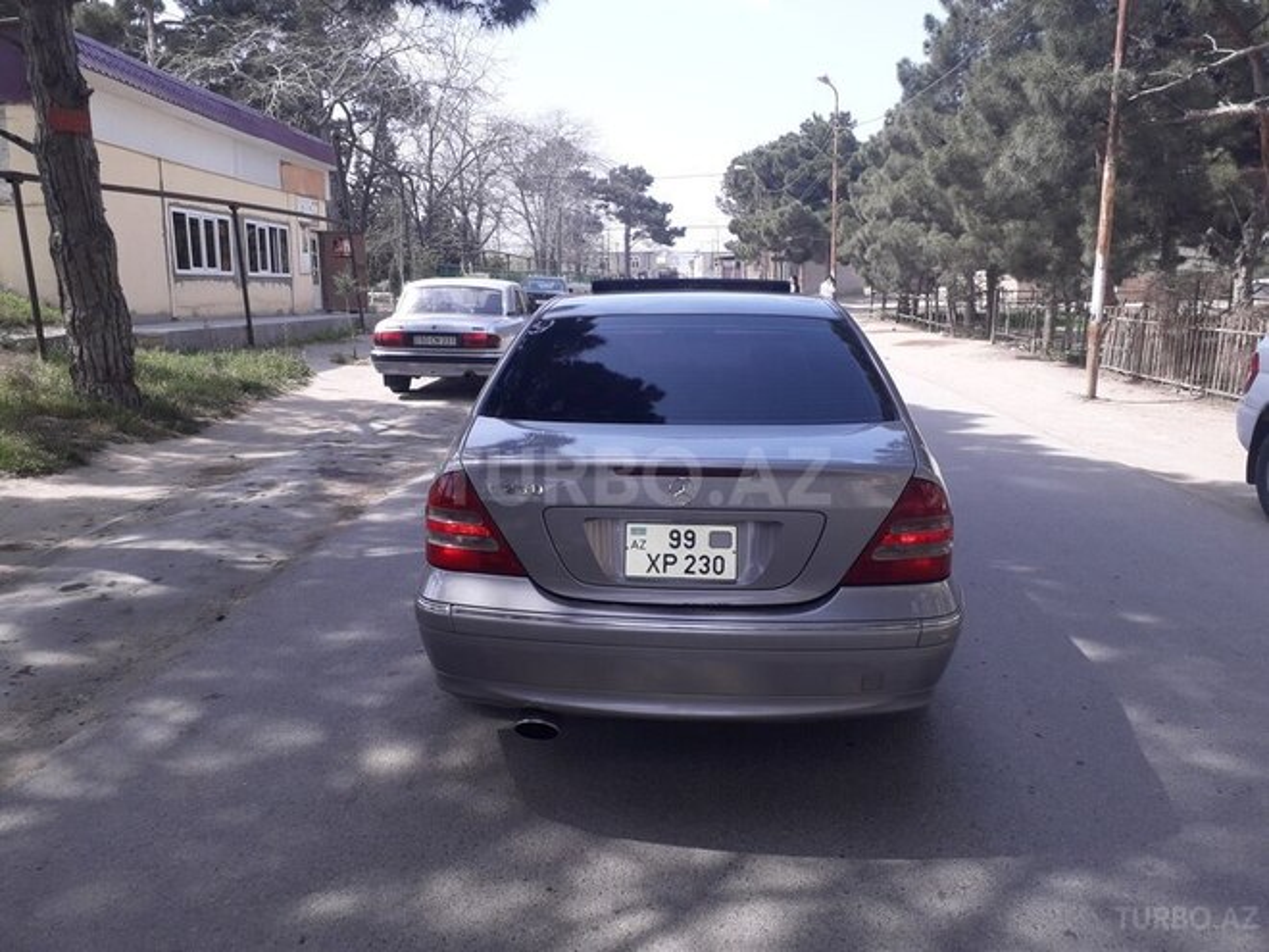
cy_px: 476
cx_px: 634
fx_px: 990
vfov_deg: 51.4
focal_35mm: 27
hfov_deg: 65.3
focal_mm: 3.6
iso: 40
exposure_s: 1/803
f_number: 1.9
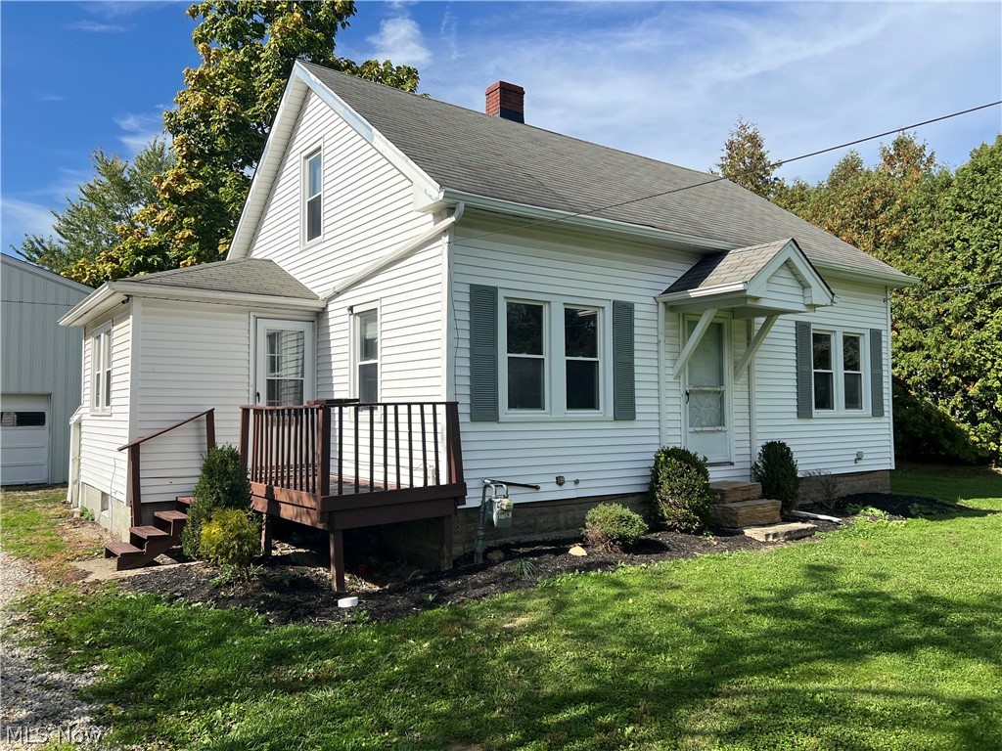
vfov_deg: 53.1
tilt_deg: +3.5
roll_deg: +0.7
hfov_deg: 67.3
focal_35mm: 26
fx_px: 753
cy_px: 376
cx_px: 501
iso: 50
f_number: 1.5
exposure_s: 1/5076
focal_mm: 5.7
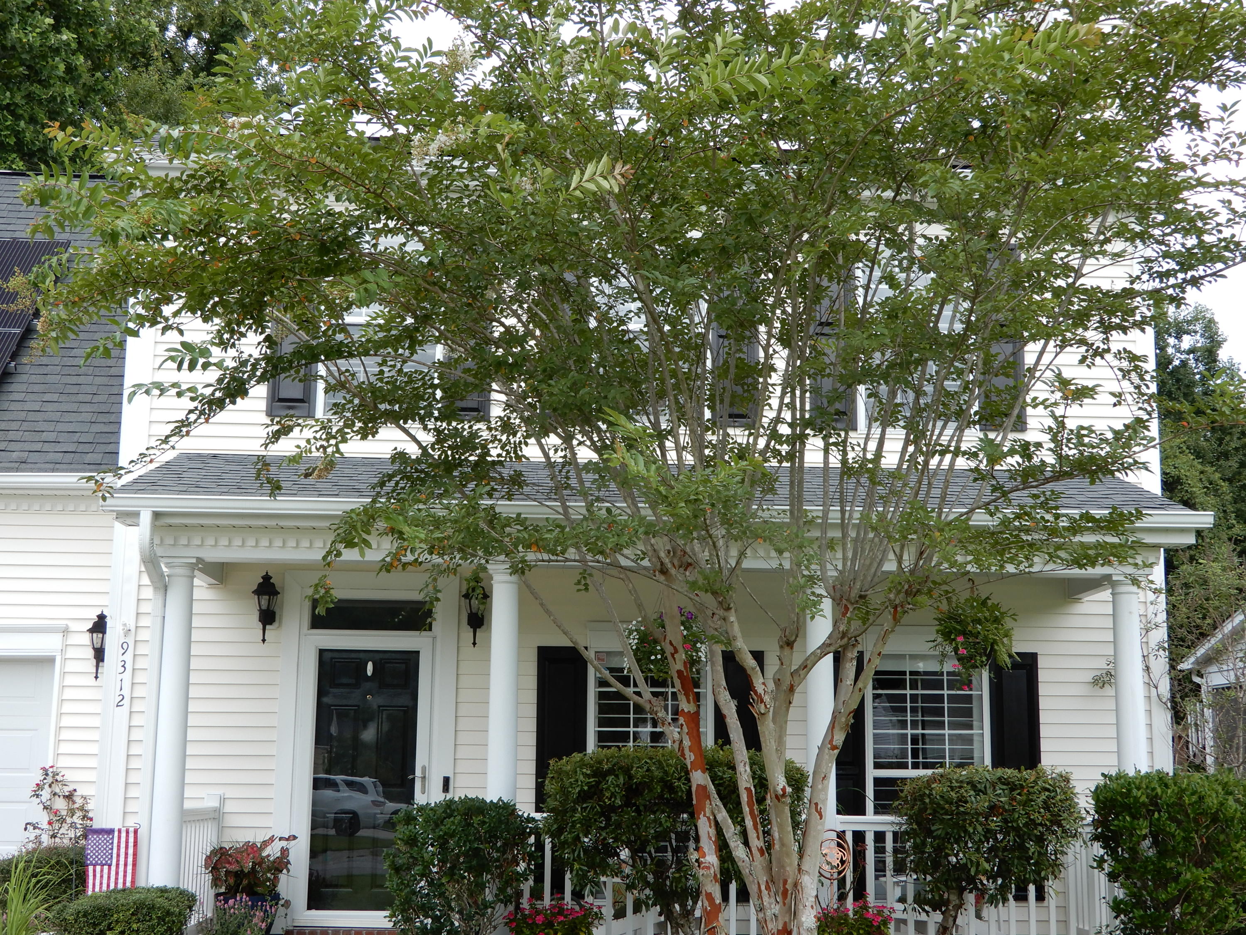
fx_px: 1620
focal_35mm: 45
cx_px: 623
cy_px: 468
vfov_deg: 32.2
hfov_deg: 42.1
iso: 80
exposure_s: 1/200
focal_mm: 8
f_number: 4
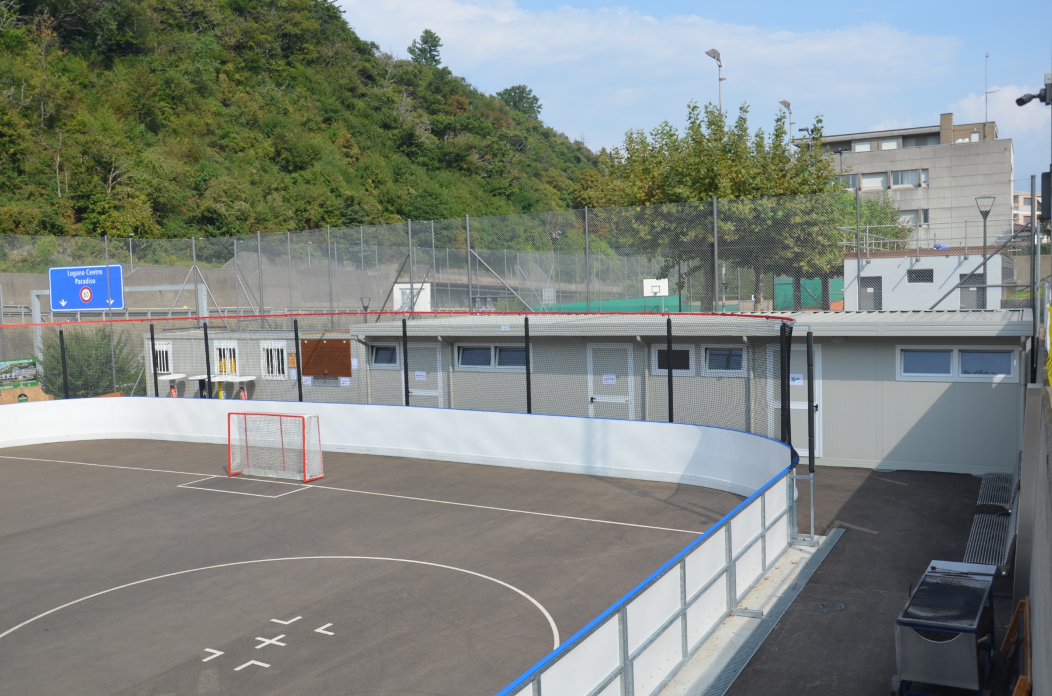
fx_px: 919
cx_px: 526
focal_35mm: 32
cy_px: 348
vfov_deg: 41.5
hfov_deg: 59.6
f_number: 8
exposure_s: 1/250
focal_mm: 21
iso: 100
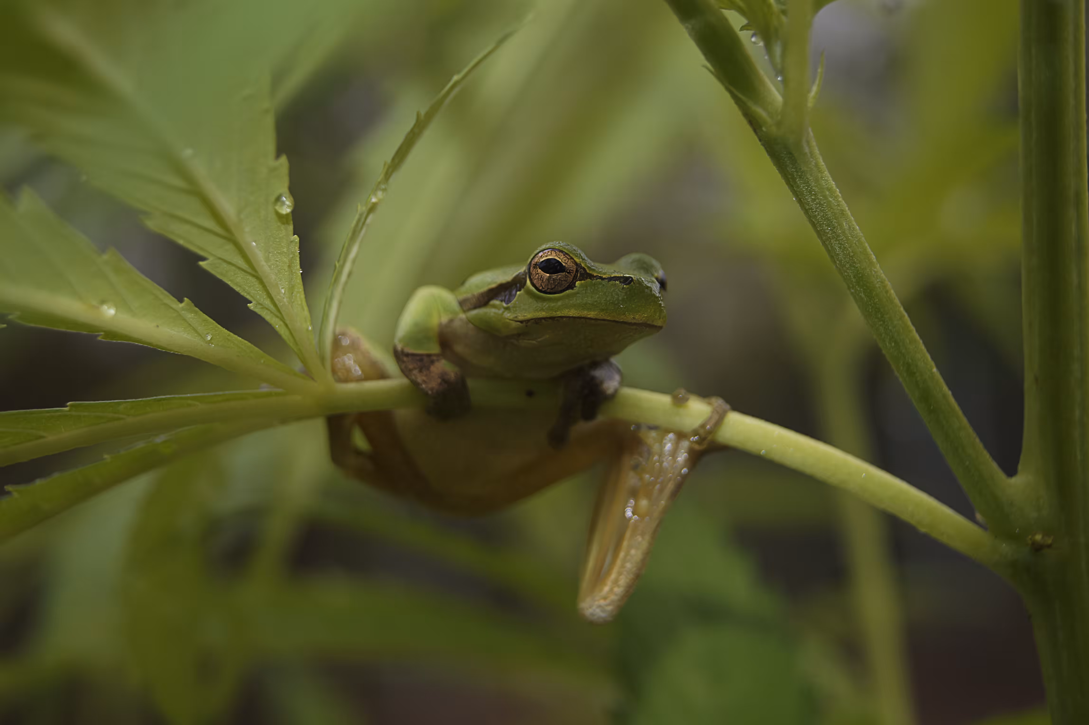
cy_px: 362
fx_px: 2494
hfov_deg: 24.6
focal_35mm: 82
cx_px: 544
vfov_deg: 16.5
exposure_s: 1/125
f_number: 5.6
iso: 200
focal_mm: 55
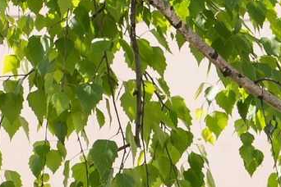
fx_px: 5300
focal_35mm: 679
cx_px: 567
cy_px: 575
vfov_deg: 2.0
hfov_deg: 3.0
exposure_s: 1/125
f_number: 7.1
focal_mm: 85
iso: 160
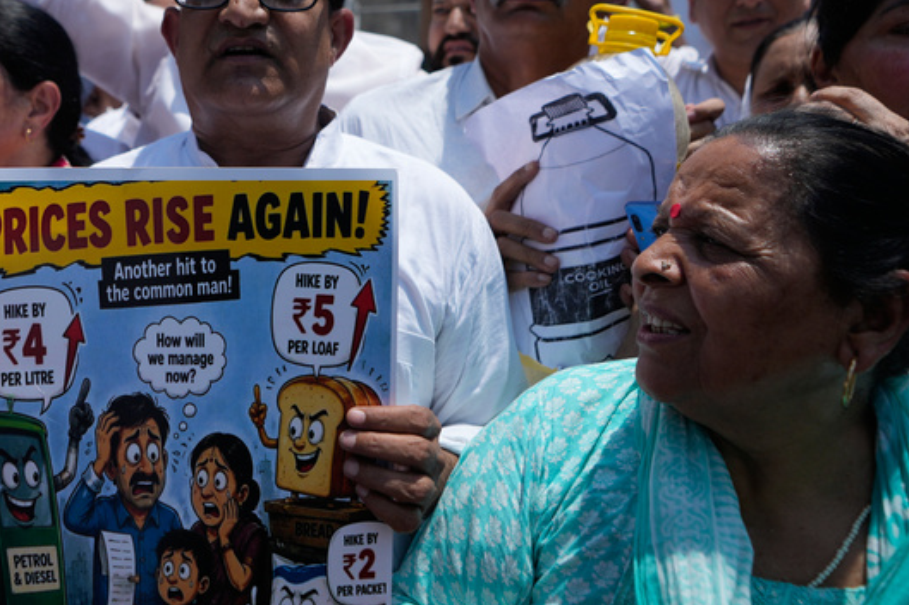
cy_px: 194
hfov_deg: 58.6
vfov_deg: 41.6
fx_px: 782
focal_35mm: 31
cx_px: 284
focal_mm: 16
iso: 200
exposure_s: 1/5000
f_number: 2.8
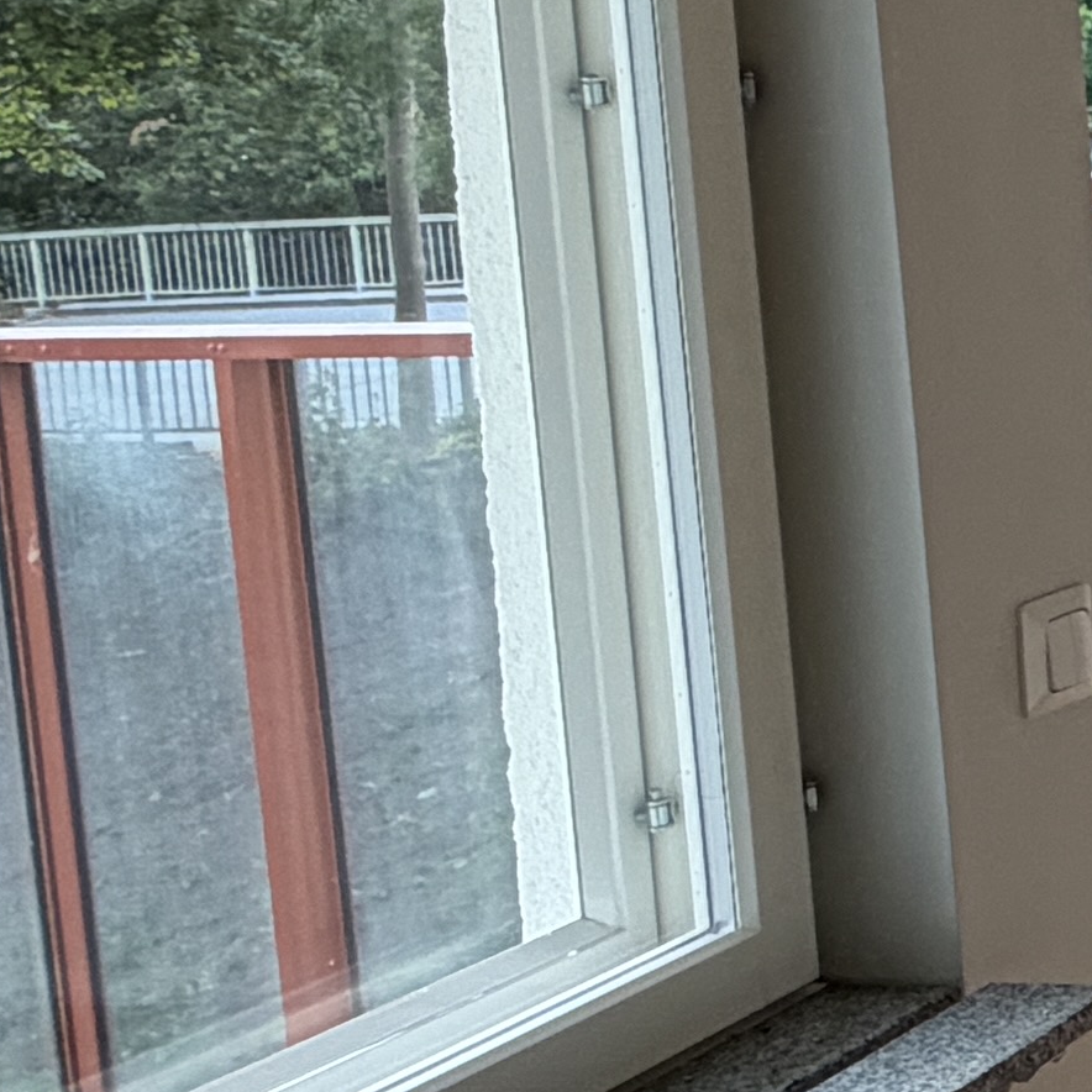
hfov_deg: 14.4
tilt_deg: -5.8
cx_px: 2621
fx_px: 2855
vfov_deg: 21.4
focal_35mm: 80
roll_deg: +1.7
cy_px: 229
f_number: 2.2
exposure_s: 1/100
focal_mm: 2.22
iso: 64
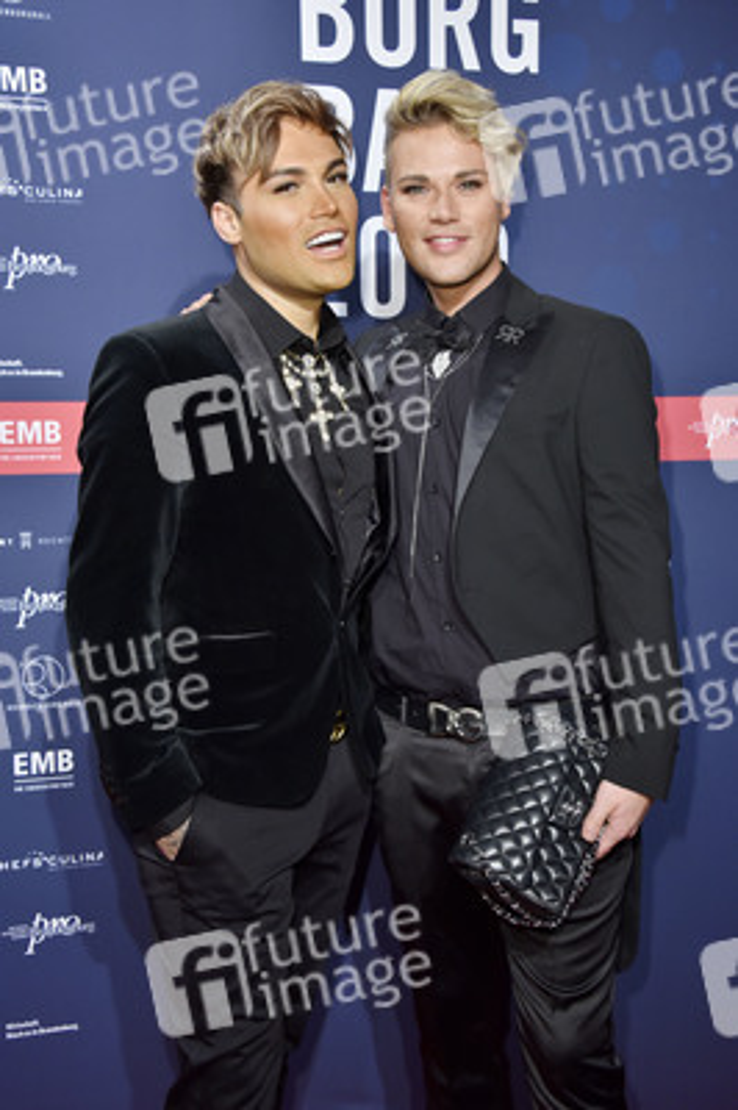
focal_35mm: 48
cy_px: 555
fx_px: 1478
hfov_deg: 28.0
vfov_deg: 41.1
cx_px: 369
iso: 1000
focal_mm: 48
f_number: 6.3
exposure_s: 1/160
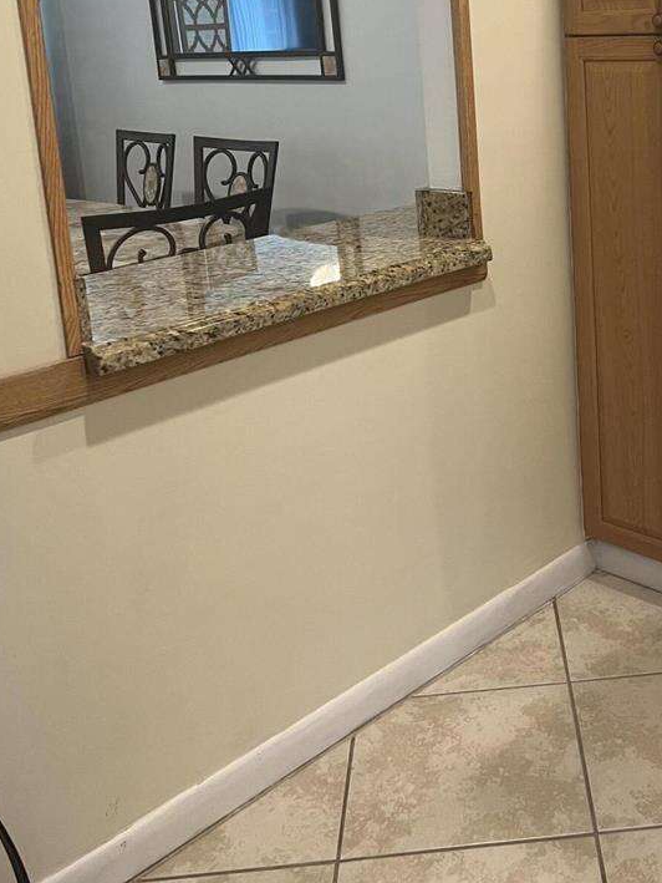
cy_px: 237
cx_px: 546
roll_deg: +2.4
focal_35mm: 44
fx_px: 1122
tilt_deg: -12.6
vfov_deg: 41.8
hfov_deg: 31.9
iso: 100
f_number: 1.5
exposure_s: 1/60
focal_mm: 5.7
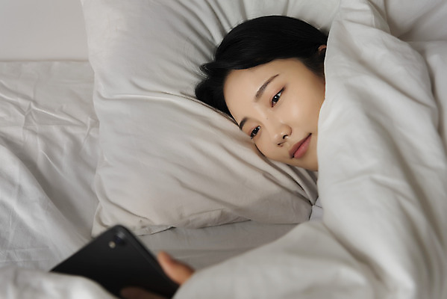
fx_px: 571
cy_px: 150
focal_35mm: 46
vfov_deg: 29.3
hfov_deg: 42.7
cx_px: 224
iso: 400
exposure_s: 1/100
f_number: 4
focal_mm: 46
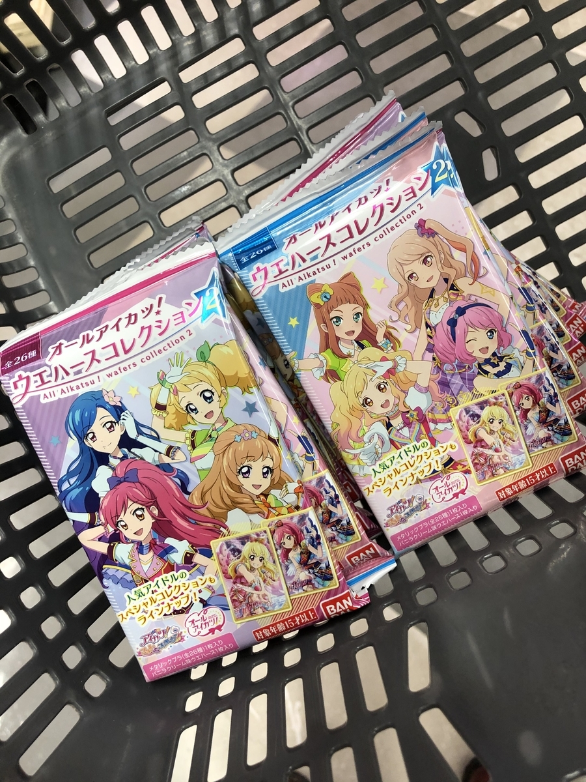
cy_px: 391
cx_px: 293
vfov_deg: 63.4
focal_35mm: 28
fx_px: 632
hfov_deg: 49.7
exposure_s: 1/25
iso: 25
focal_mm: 4
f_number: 1.8
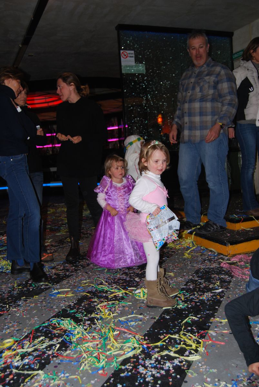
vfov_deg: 55.1
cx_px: 130
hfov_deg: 38.5
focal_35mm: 34
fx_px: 371
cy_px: 194
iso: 200
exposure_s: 1/60
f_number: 3.8
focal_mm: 23
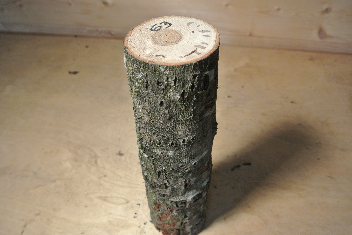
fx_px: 303
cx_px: 174
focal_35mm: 31
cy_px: 120
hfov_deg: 60.3
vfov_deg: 42.3
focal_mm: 11.4
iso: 500
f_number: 3.5
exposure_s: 1/60
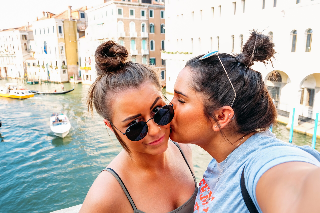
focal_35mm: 29
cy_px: 106
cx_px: 160
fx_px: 258
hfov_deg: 63.7
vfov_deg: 45.0
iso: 200
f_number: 5
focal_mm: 19.2
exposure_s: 1/140
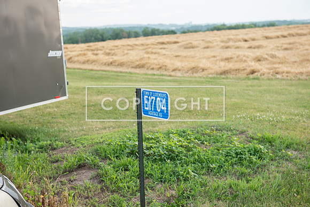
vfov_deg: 19.5
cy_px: 104
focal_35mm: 70
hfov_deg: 28.8
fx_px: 603
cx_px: 155
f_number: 5
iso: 100
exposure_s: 1/100
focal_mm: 70
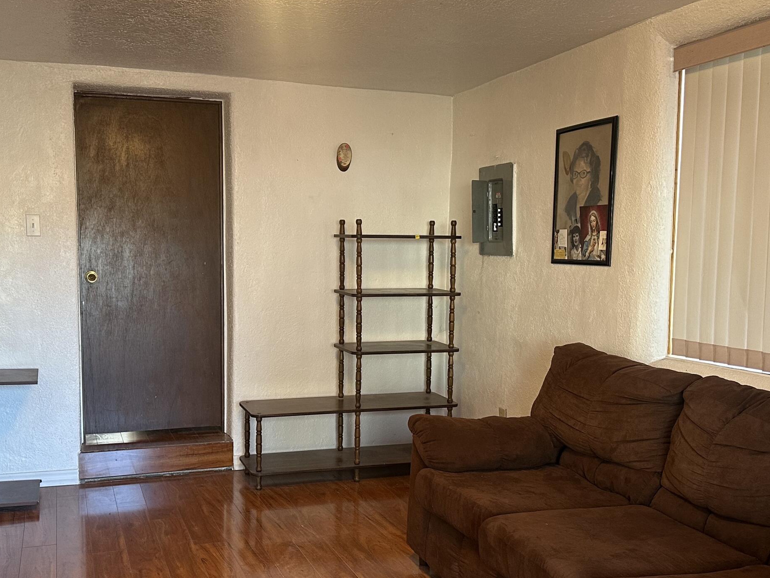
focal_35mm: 39
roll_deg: -0.6
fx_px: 868
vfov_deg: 36.7
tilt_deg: -6.0
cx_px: 347
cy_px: 333
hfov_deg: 47.8
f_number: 1.78
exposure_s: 1/60
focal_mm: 6.86
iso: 200
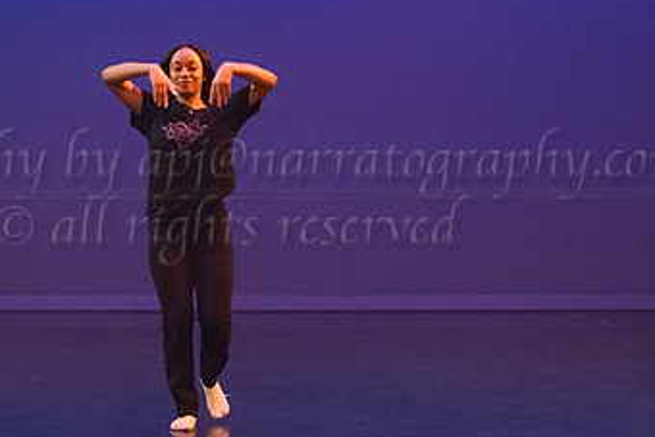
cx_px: 234
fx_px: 3367
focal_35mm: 185
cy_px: 146
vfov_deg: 7.4
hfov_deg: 11.1
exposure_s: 1/400
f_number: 4.5
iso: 4000
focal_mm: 75
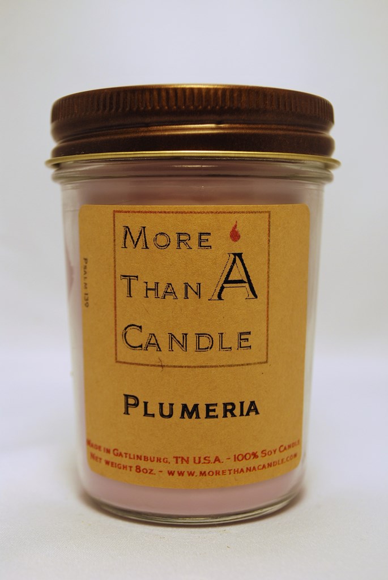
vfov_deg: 36.8
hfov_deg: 25.1
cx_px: 194
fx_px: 871
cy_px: 290
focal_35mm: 54
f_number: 5.3
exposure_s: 1/125
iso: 200
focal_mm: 36
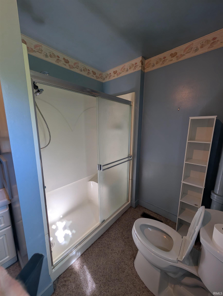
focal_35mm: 12
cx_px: 112
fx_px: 103
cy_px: 148
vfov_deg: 110.5
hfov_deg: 94.6
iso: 104
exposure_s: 1/120
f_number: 1.7
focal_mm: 2.02
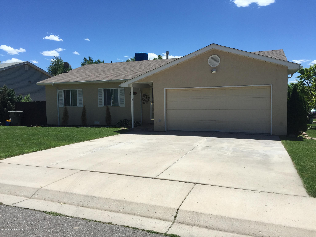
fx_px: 265
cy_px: 118
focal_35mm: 29
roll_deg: +0.0
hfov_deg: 61.7
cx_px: 158
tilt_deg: -4.8
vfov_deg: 48.2
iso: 32
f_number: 2.2
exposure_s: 1/2198
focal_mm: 4.15
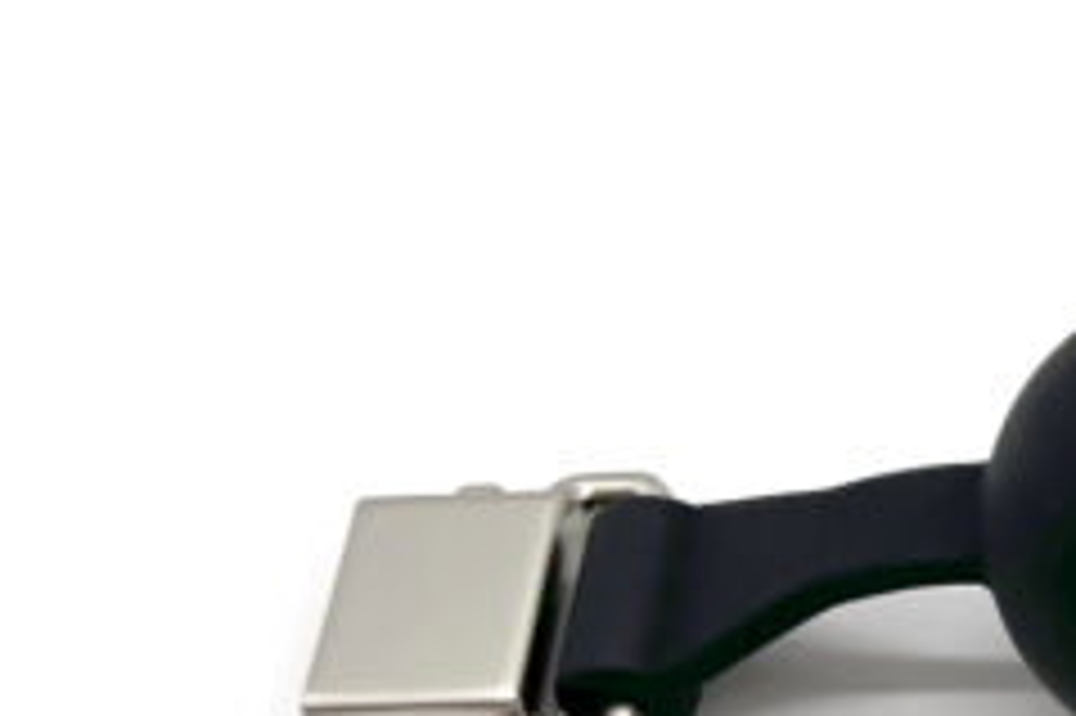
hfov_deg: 26.6
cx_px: 1261
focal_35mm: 68
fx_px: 2031
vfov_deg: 19.7
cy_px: 630
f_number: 1.5
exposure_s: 1/1079
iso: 50
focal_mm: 5.7
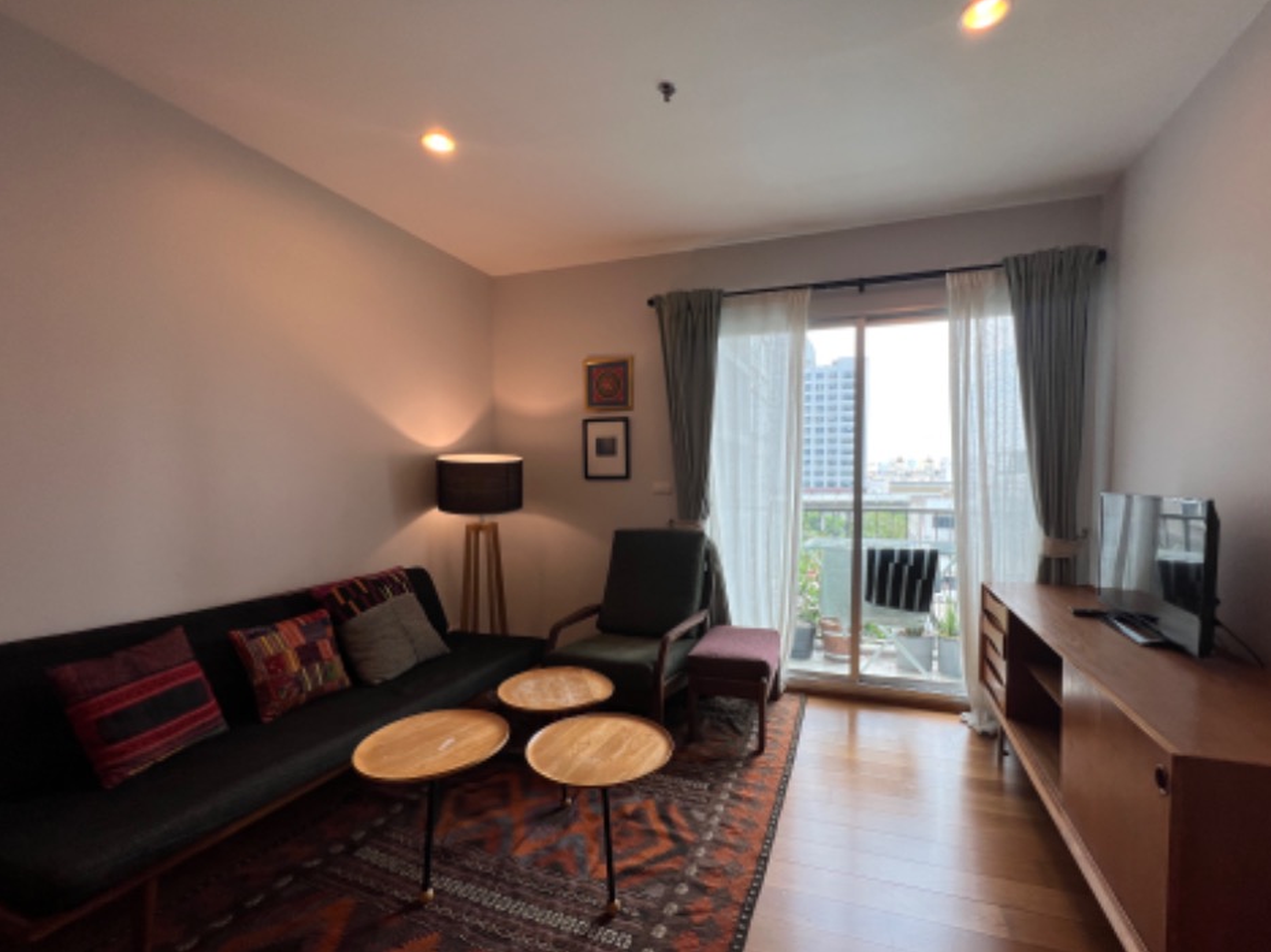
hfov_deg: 101.9
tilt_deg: -4.0
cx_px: 683
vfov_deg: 85.5
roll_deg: +0.8
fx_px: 514
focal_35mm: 14
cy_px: 503
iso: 40
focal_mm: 1.57
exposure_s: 1/122
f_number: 1.8
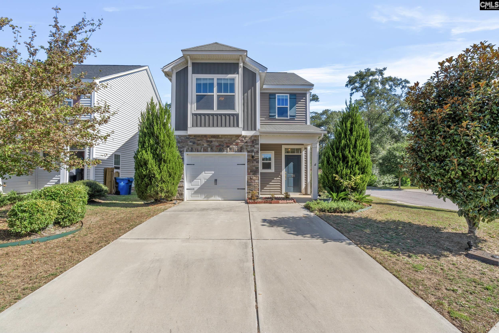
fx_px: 229
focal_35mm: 16
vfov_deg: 72.1
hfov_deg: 95.0
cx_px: 250
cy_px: 166
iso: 200
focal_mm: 11
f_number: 7.1
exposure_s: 1/250
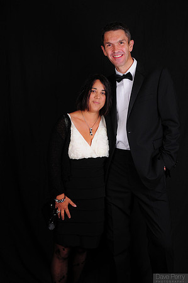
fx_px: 365
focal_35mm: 46
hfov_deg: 28.9
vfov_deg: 42.4
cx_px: 94
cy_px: 142
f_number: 8
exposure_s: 1/125
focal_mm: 31
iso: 200
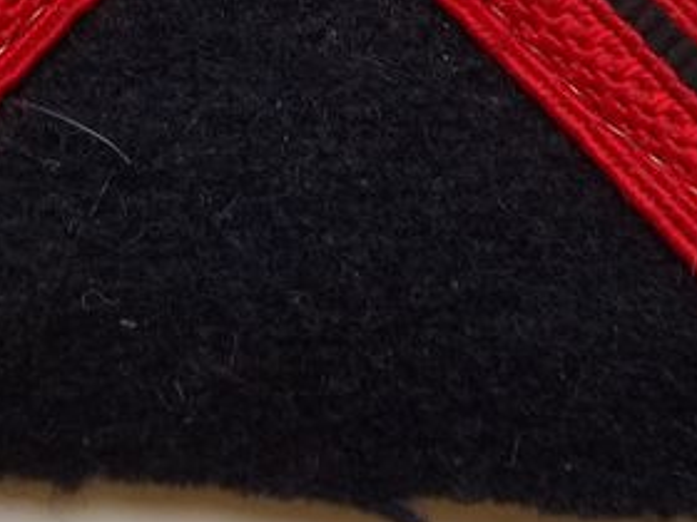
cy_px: -224
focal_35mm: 100
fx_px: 2014
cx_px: 269
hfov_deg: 19.6
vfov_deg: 14.0
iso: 64
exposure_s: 1/50
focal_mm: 5.05
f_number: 3.5
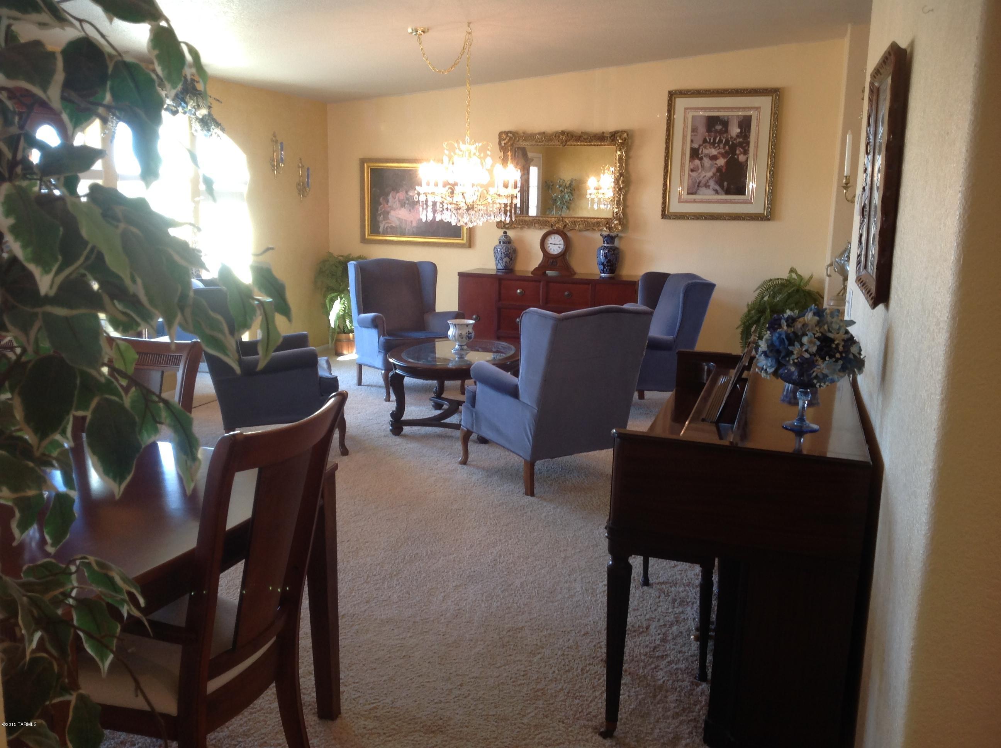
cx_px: 500
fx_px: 1011
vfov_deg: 40.6
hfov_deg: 52.7
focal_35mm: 35
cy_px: 374
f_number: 2.4
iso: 64
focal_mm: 4.28
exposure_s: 1/15
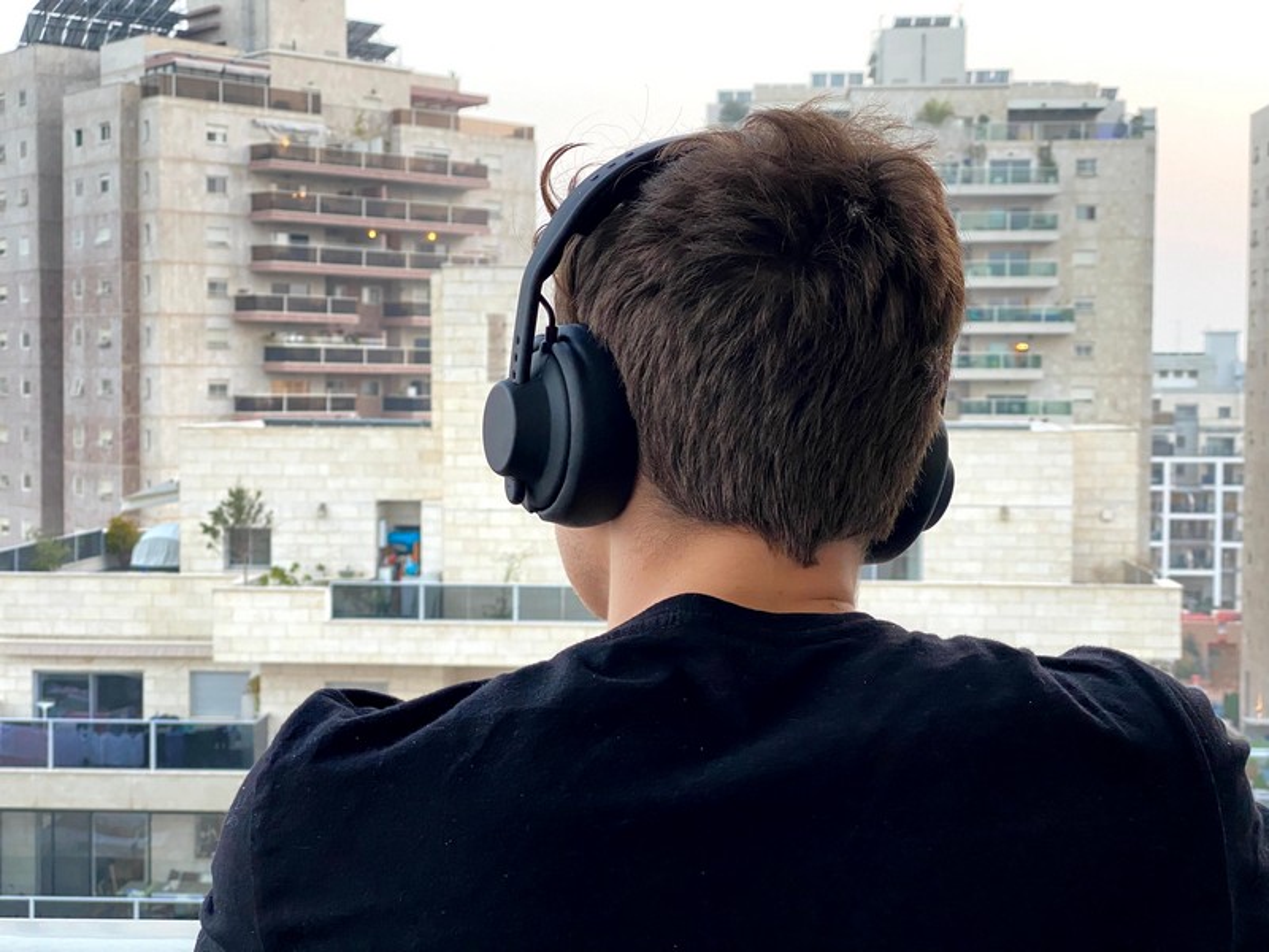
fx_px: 1906
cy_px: 476
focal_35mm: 52
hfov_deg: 36.8
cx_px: 634
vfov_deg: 28.0
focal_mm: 6
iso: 160
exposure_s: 1/121
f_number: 2
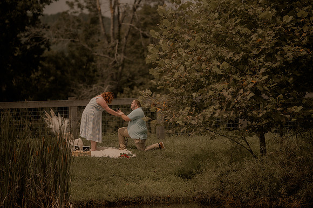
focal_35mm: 200
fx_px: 1738
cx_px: 156
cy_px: 104
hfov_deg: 10.3
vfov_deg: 6.9
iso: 125
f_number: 2.8
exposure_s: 1/1600
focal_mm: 200
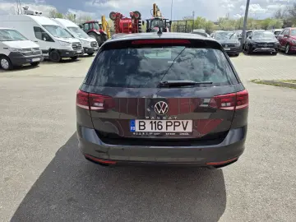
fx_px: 197
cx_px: 148
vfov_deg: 58.9
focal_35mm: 23
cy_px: 111
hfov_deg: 73.9
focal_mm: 6.3
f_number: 1.7
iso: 80
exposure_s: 1/4057
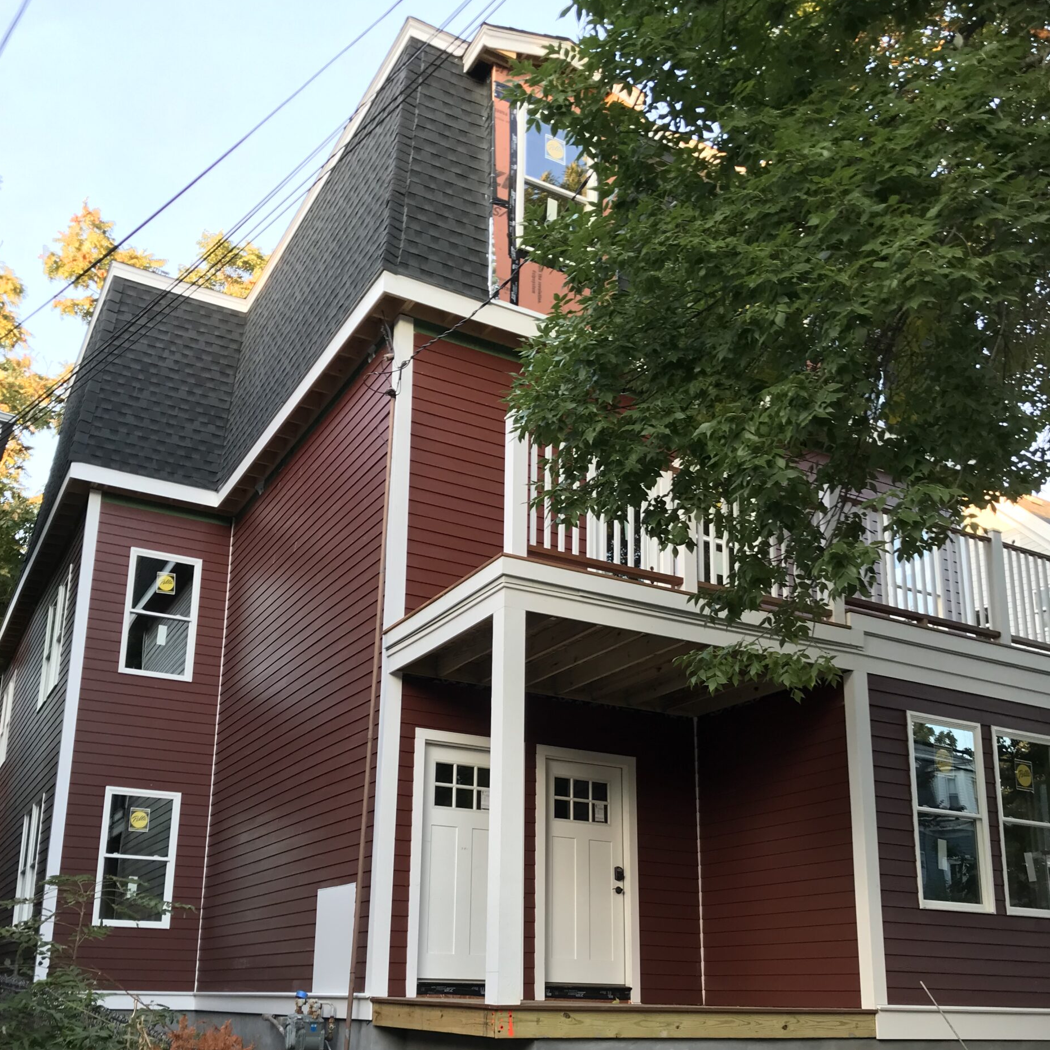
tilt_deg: +16.9
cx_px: 511
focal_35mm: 34
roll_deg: -1.8
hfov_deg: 48.4
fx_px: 1167
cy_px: 706
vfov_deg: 47.6
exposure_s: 1/40
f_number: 1.8
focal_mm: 3.99
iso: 25
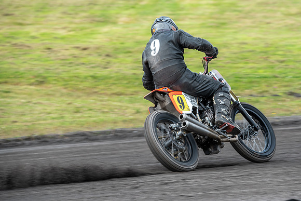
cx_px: 182
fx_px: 3438
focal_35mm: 411
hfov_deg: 5.0
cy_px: 79
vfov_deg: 3.3
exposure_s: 1/320
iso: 320
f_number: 8
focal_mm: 340
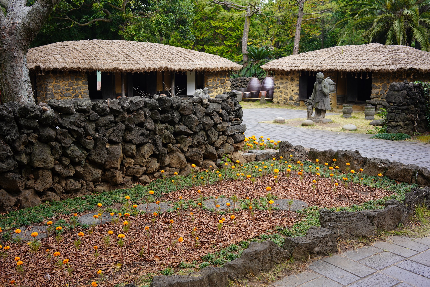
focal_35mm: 35
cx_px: 215
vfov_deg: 37.9
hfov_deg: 54.4
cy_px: 144
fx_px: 418
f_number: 6.3
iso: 200
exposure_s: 1/100
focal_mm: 35
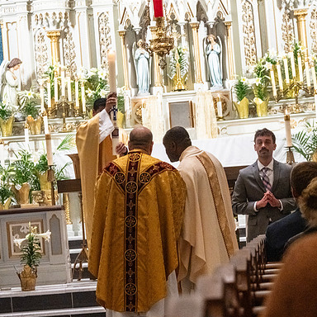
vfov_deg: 9.4
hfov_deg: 9.4
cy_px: 159
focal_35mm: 186
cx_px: 147
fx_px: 1927
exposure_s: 1/60
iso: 5000
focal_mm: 145
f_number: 11
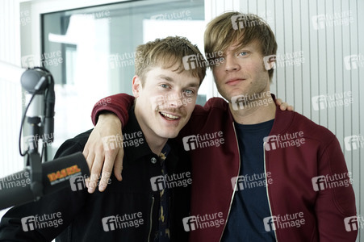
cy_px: 121
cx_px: 182
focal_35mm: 50
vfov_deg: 27.0
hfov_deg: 39.6
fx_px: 505
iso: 3200
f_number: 3.5
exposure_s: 1/250
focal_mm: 50
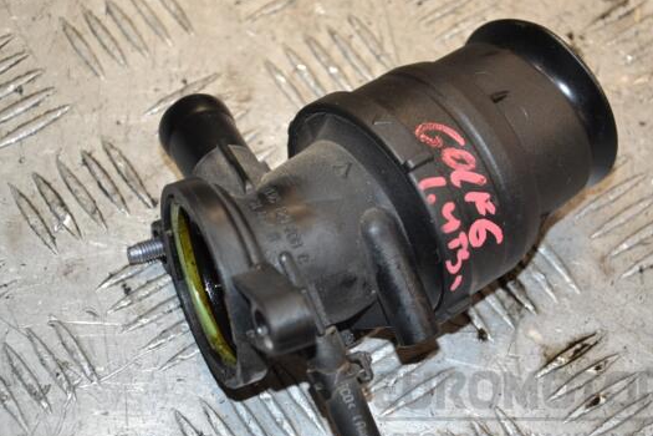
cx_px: 351
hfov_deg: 17.1
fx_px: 2176
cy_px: 224
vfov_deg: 11.4
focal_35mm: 120
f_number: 5.3
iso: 800
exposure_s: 1/200
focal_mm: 70
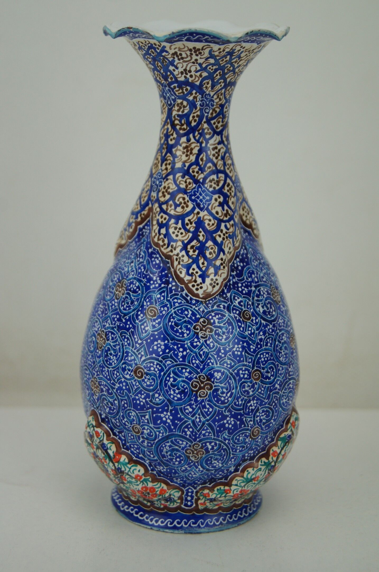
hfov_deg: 18.1
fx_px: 1188
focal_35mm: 75
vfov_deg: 27.0
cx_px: 190
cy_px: 286
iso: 200
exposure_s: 1/160
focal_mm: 50
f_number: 5.6
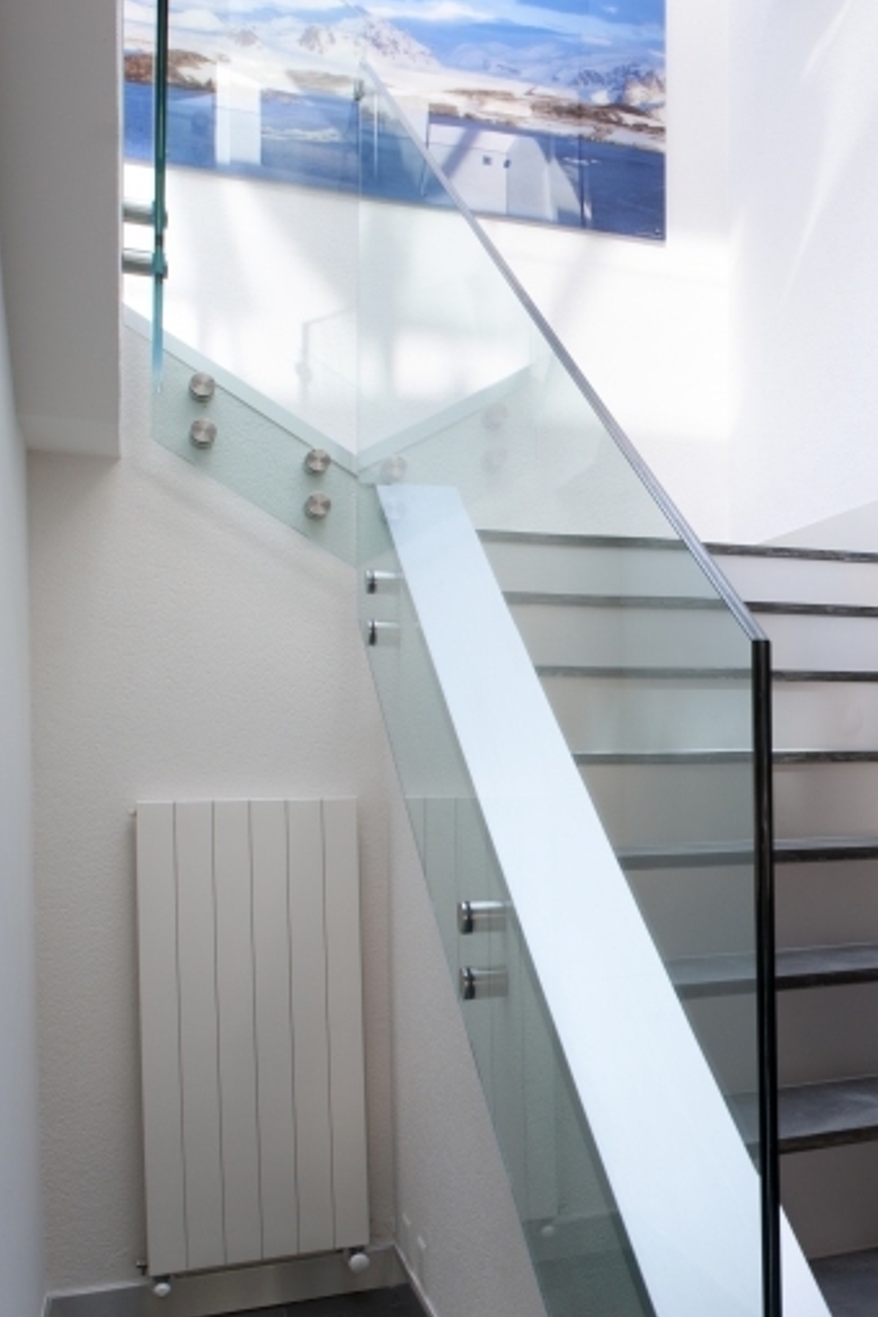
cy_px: 788
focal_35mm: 40
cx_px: 986
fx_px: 1463
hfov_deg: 29.7
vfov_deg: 48.2
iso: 100
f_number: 10
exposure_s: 1/4
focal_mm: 17
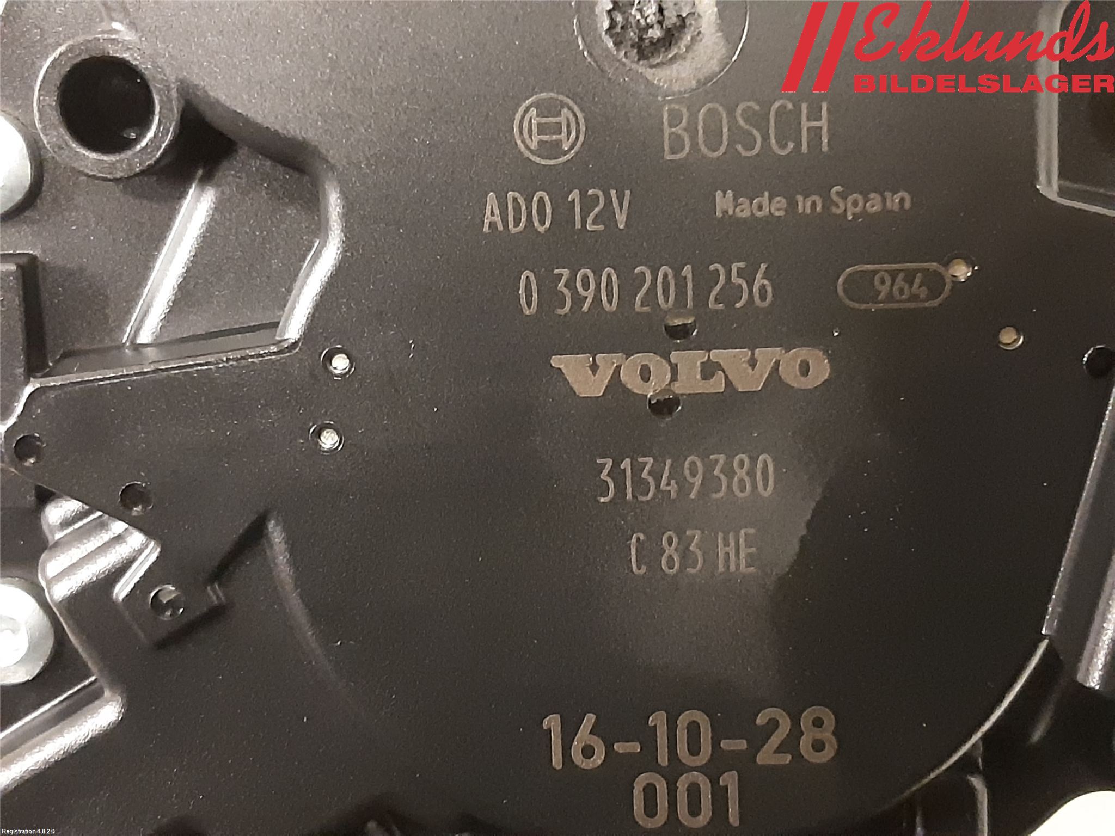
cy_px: 418
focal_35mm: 26
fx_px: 837
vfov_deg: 53.1
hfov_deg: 67.3
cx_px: 558
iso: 640
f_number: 1.7
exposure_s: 1/17
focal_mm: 3.93
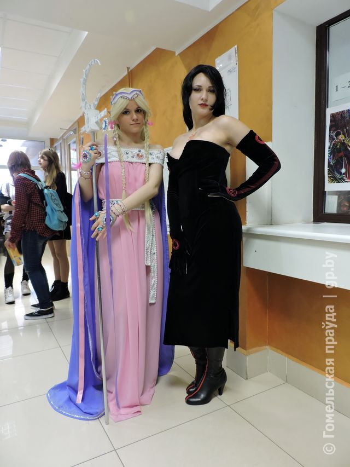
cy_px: 234
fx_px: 323
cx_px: 175
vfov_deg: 71.6
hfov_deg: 56.8
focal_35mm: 24
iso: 400
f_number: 3
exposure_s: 1/20
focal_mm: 4.3
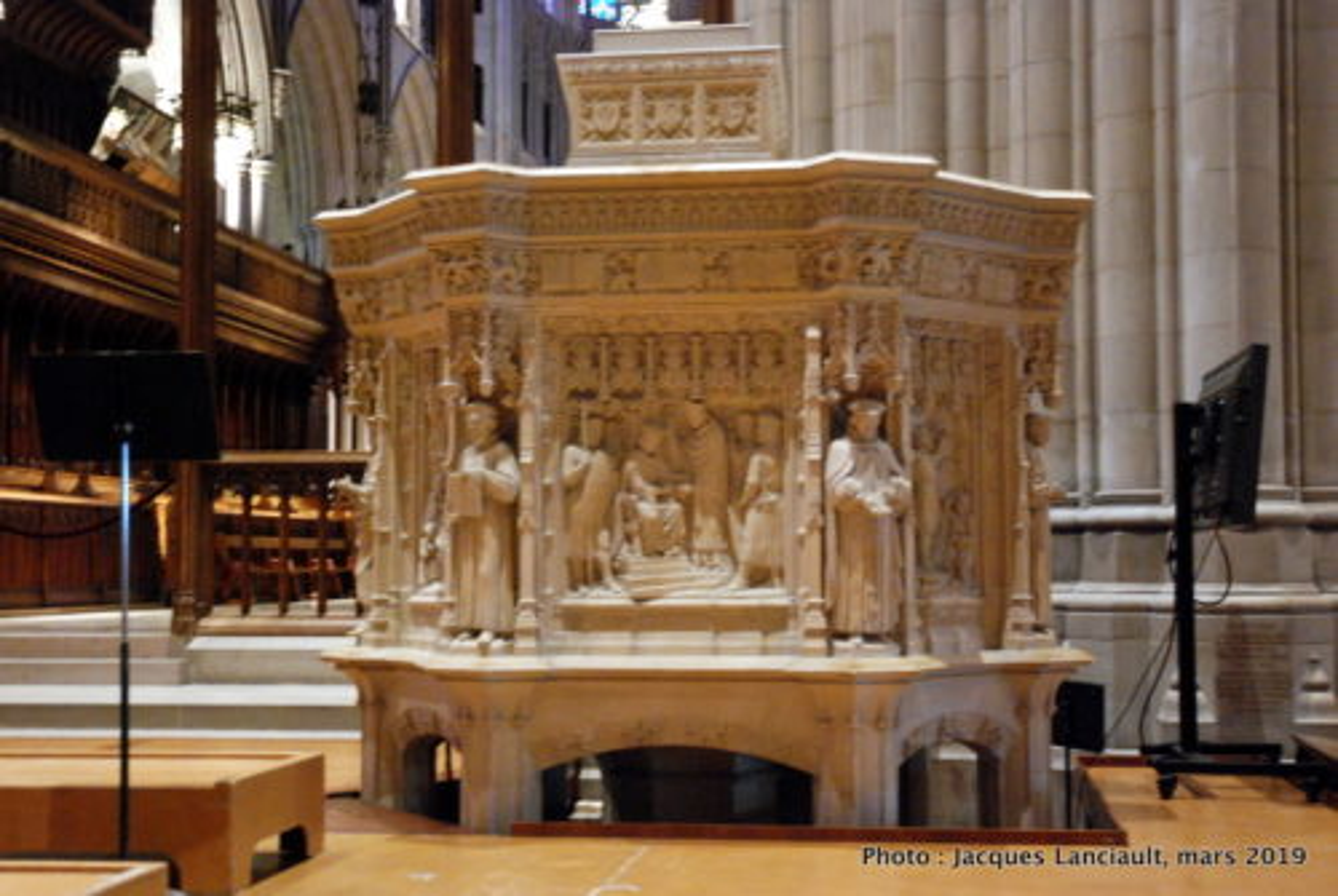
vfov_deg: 26.6
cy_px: 448
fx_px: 1898
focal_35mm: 51
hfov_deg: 38.8
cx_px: 669
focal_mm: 34
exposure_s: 1/10
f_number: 4.2
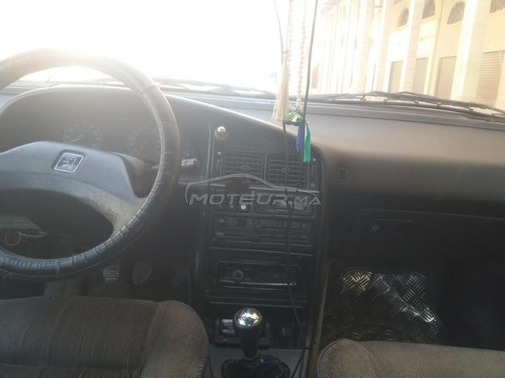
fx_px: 408
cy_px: 189
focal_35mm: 28
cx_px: 252
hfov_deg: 63.4
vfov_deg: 49.7
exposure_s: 1/50
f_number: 1.9
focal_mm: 3.7
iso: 80
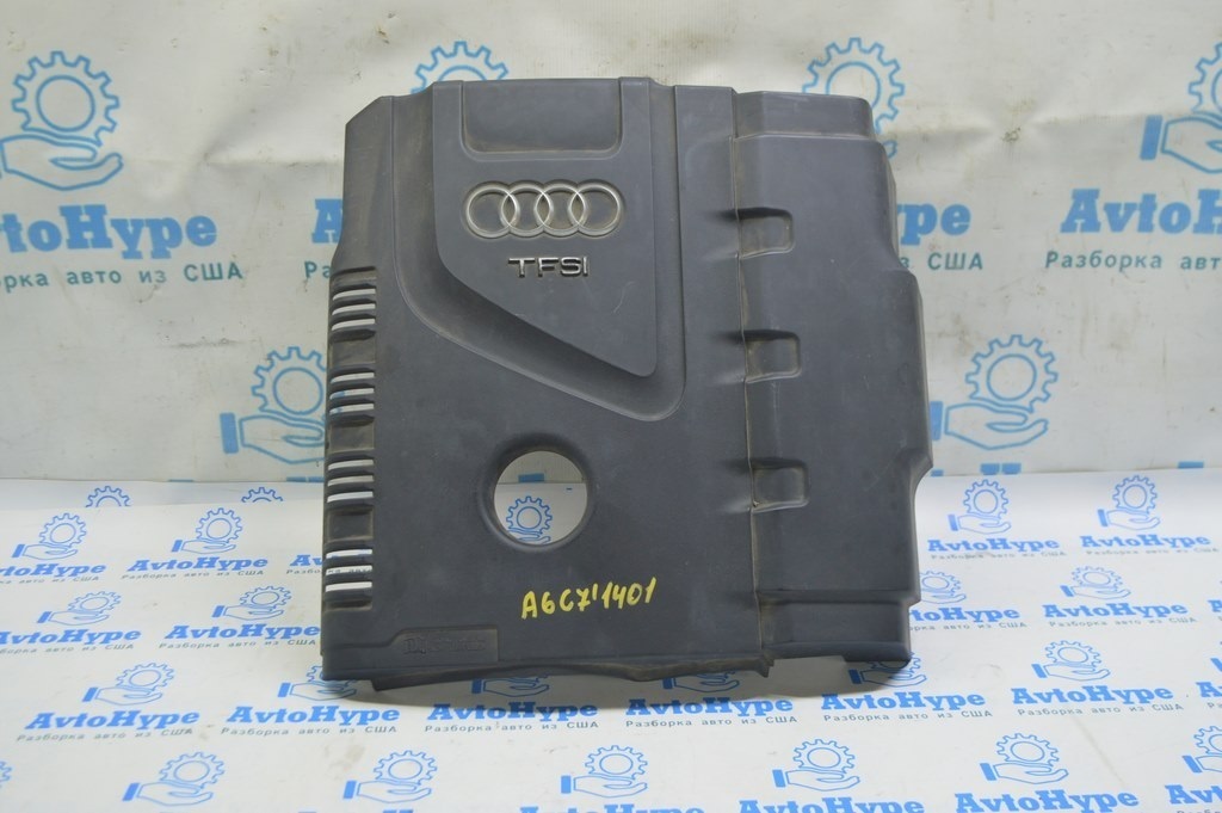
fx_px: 1323
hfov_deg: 49.6
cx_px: 611
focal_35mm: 39
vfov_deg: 34.2
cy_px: 406
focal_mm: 26
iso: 400
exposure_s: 1/20
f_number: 5.6
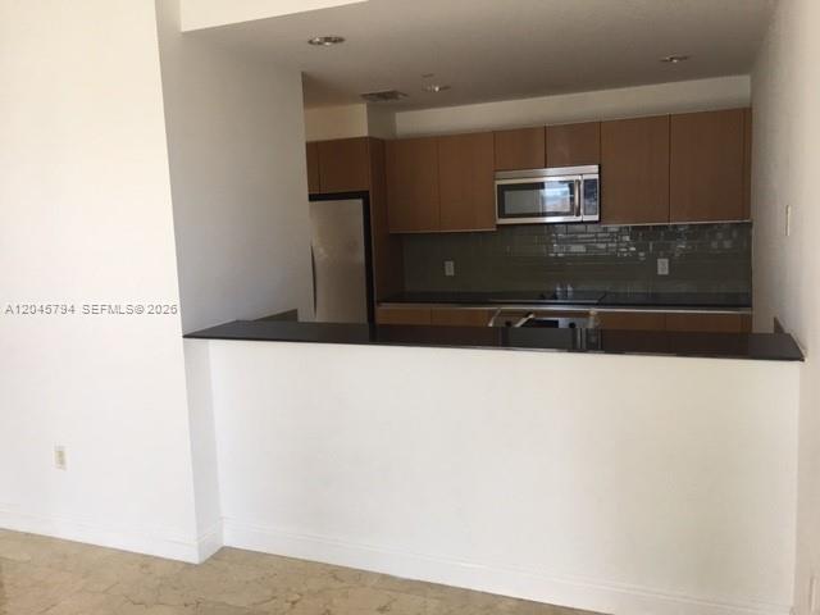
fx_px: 687
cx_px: 410
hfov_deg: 61.7
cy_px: 308
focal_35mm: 29
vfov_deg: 48.2
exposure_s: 1/30
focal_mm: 4.15
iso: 25
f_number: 2.2
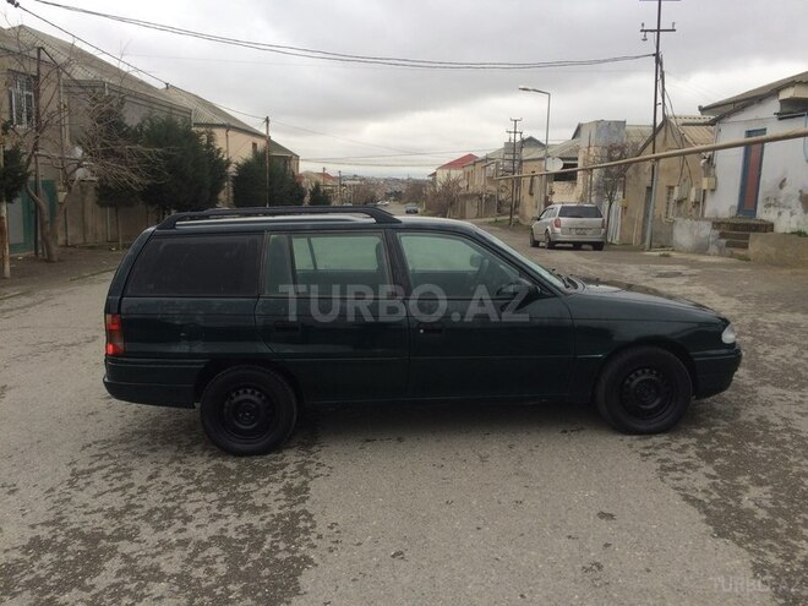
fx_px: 677
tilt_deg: -9.7
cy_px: 303
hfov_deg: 61.7
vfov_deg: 48.2
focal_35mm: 29
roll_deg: -2.0
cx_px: 404
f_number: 2.2
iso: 32
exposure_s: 1/103
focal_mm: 4.15
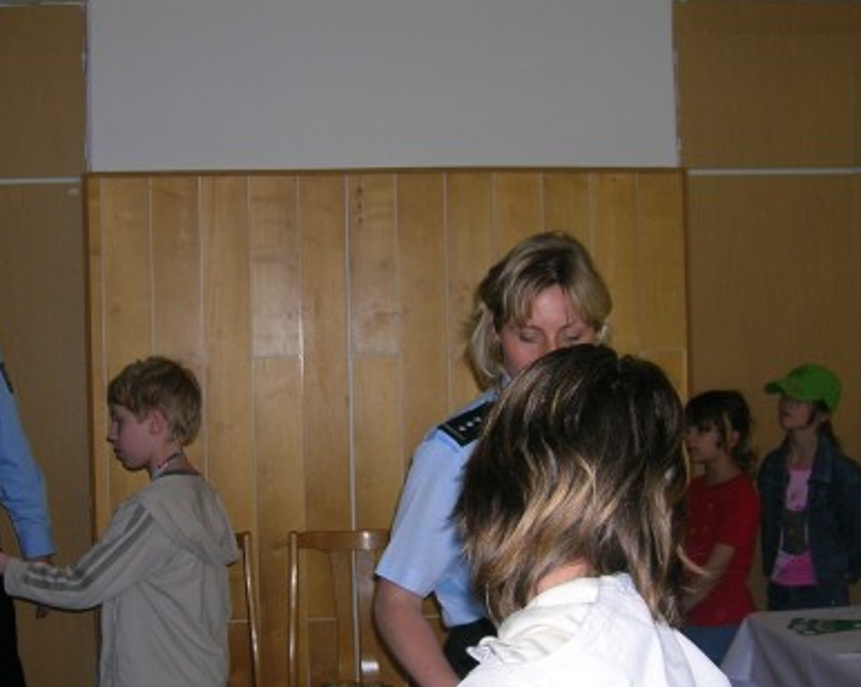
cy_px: 384
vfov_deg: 27.5
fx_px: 1400
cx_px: 366
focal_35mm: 55
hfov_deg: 34.1
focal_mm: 5.7
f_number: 2.9
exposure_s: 1/60.1
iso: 56
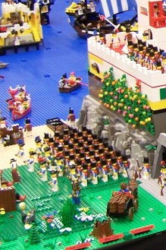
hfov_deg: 10.1
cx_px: 350
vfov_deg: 16.5
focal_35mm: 123
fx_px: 852
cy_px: 35
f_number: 2.8
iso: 80
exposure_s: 1/2
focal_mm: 6.3
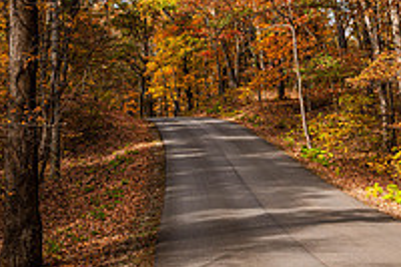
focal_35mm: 82
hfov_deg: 24.7
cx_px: 245
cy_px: 83
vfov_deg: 16.6
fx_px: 913
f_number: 8
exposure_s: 1/160
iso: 140
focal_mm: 28
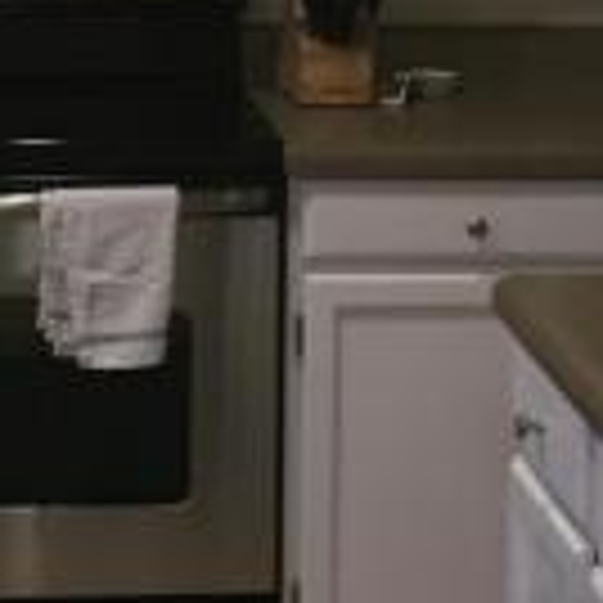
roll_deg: -0.3
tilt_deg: -5.3
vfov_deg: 11.7
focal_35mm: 147
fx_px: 2897
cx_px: 140
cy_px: -40
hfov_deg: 11.8
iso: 100
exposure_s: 1/33
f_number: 2.2
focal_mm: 4.15
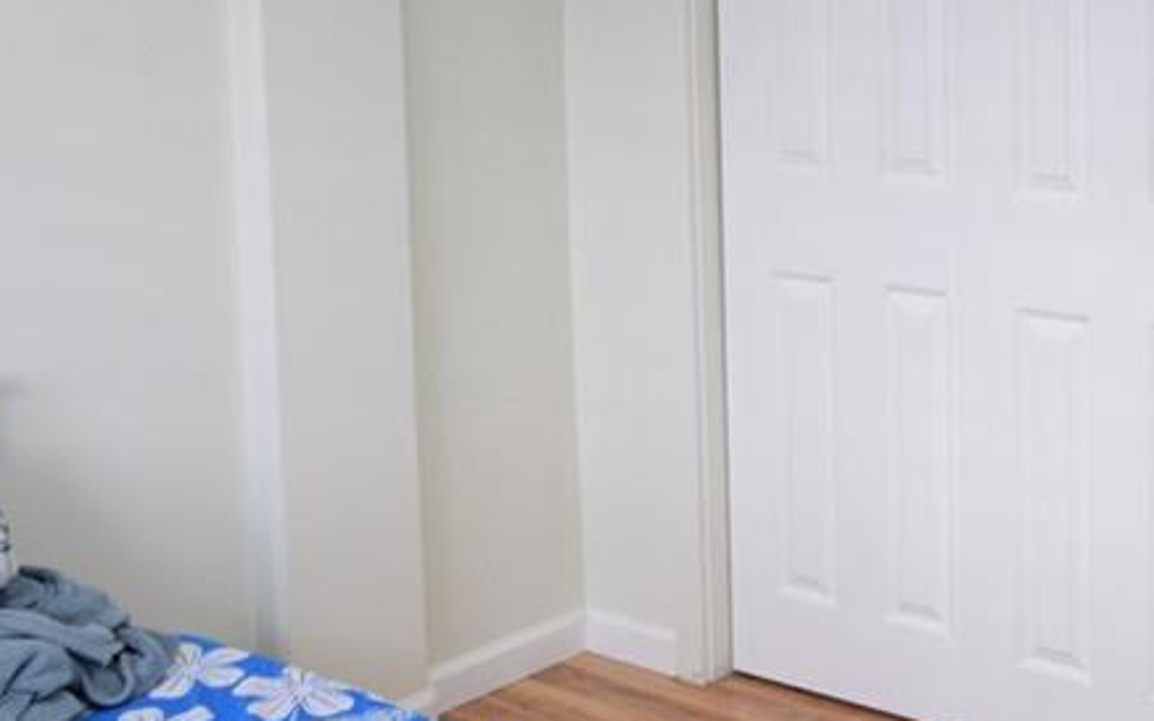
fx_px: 1761
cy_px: 90
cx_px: 861
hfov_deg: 35.5
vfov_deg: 22.6
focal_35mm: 56
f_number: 9
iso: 400
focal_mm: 10
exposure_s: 1/15
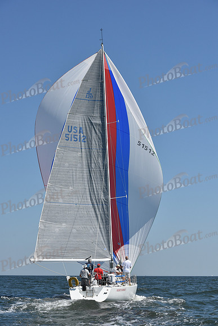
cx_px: 109
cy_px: 163
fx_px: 635
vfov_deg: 28.8
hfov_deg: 19.5
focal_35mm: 70
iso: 250
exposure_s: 1/1250
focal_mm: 70
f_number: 8
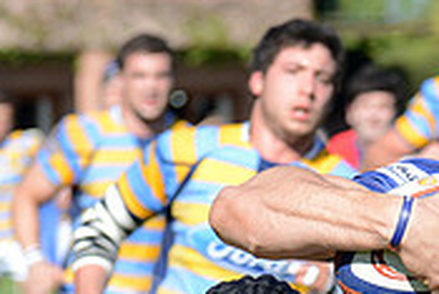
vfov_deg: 3.7
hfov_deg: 5.5
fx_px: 4528
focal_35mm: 371
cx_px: 509
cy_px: 446
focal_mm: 112
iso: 320
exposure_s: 1/1250
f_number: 4.8
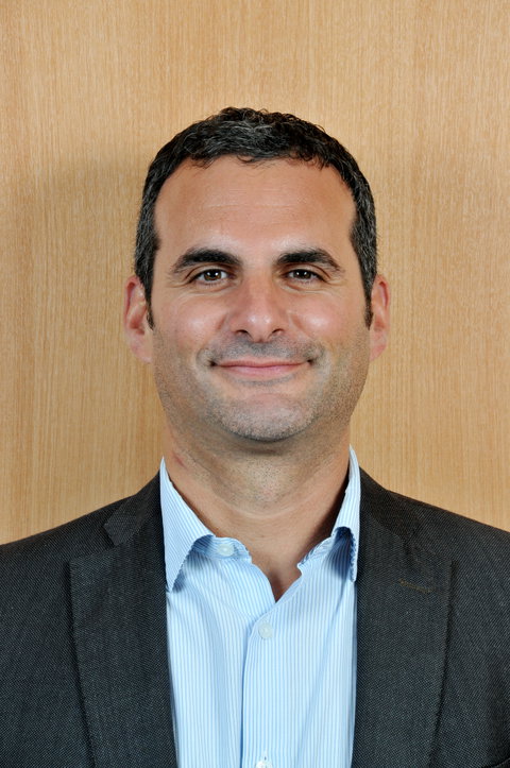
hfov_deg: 6.8
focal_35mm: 202
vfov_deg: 10.2
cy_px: 384
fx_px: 4315
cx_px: 255
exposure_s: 1/125
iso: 250
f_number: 14
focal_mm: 135
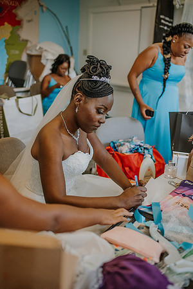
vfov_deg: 54.4
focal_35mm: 35
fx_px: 281
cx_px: 96
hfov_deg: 37.9
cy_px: 144
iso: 2200
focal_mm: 35
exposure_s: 1/1000
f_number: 2.2
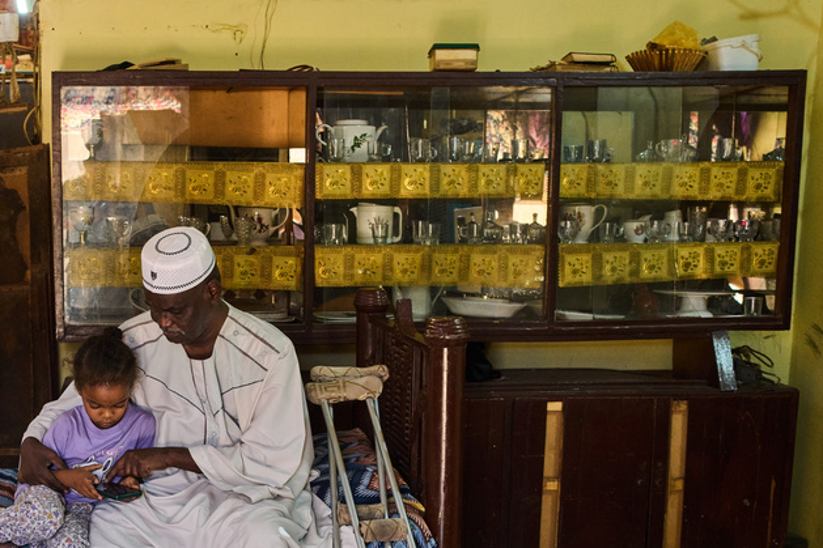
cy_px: 438
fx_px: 1303
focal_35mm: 57
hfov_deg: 34.4
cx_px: 215
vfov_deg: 23.4
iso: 1000
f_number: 4.5
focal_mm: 35
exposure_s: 1/125
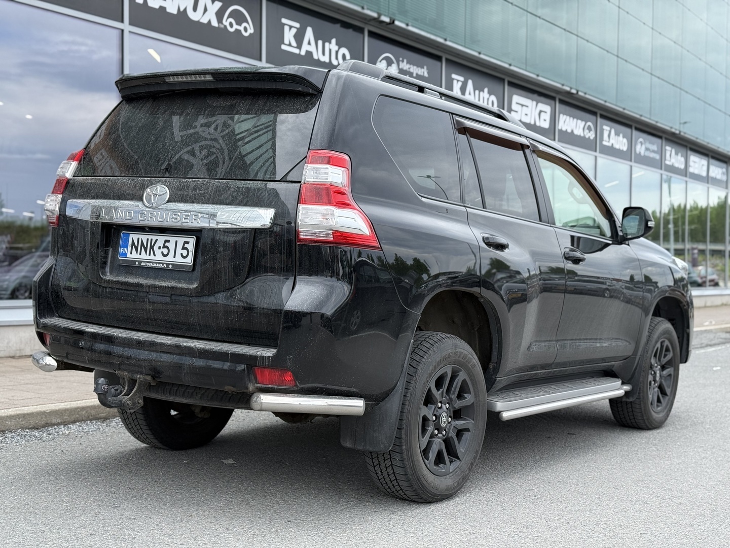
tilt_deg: +0.8
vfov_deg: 30.3
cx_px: 365
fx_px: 1012
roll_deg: -0.8
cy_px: 274
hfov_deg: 39.7
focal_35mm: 48
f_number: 1.78
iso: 80
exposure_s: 1/1242
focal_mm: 6.76
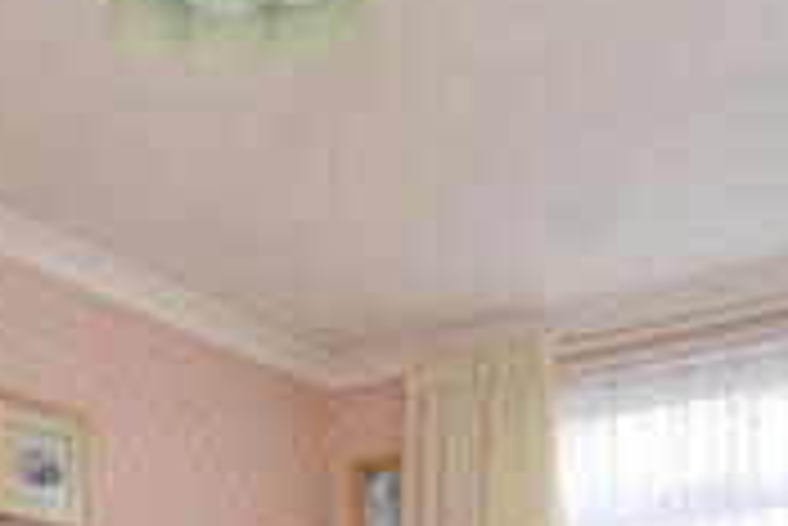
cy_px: 807
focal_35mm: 62
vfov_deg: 19.1
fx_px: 1355
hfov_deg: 32.3
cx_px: 293
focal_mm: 11
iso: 200
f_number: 5
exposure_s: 1/20
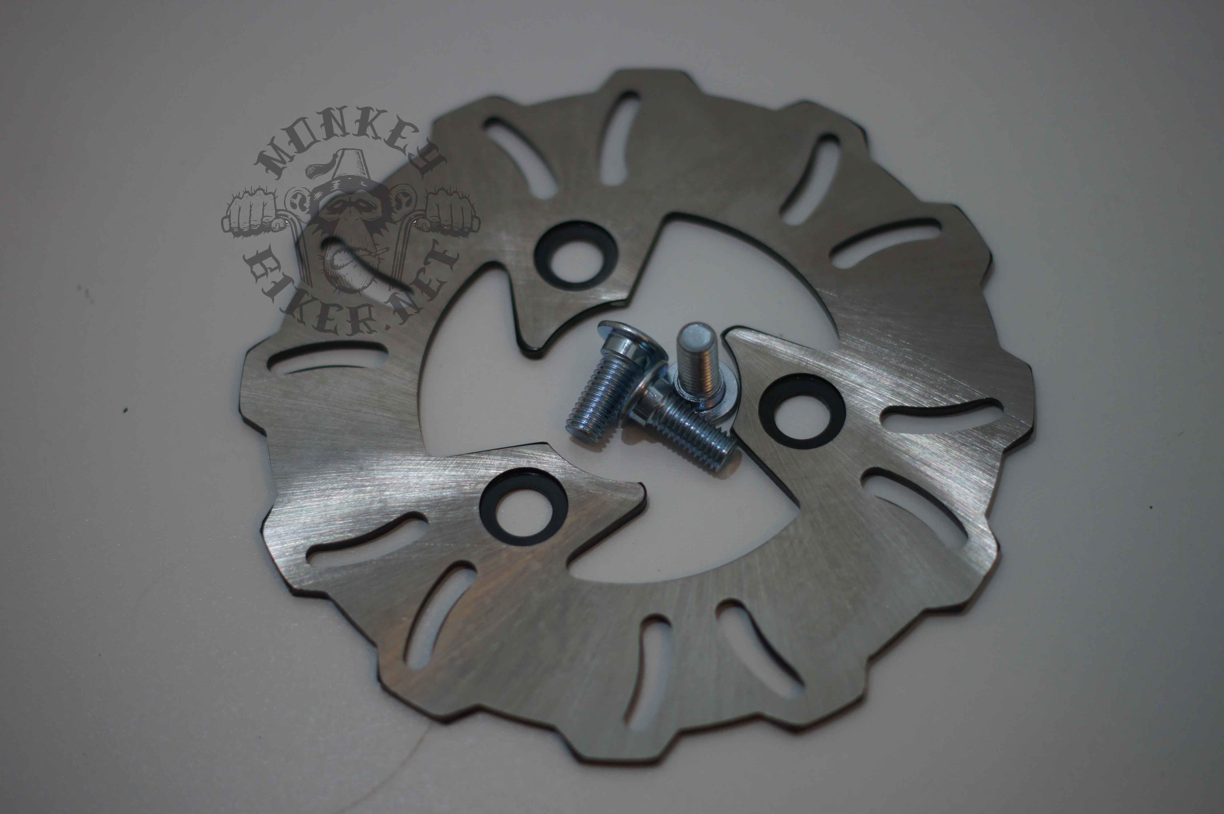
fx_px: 2548
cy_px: 407
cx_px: 612
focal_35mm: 75
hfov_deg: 27.0
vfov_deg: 18.2
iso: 250
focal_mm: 50
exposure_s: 1/160
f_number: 2
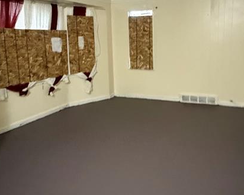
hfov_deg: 52.8
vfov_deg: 43.0
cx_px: 134
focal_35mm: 34
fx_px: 245
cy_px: 75
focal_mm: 2.22
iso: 1250
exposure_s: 1/30
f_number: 2.2
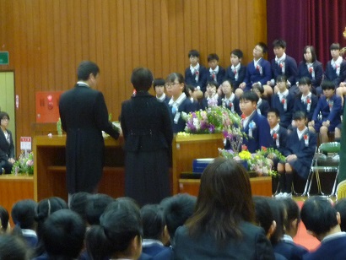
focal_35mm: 173
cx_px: 173
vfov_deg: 8.6
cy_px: 130
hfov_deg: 11.4
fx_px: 1730
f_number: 4.7
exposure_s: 1/4
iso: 400
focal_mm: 17.5
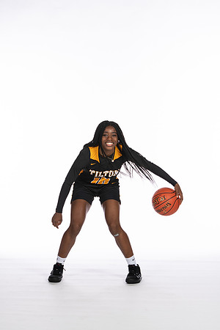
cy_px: 165
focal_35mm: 105
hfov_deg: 13.0
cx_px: 110
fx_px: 962
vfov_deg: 19.5
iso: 100
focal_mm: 70
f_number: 5.6
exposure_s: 1/100
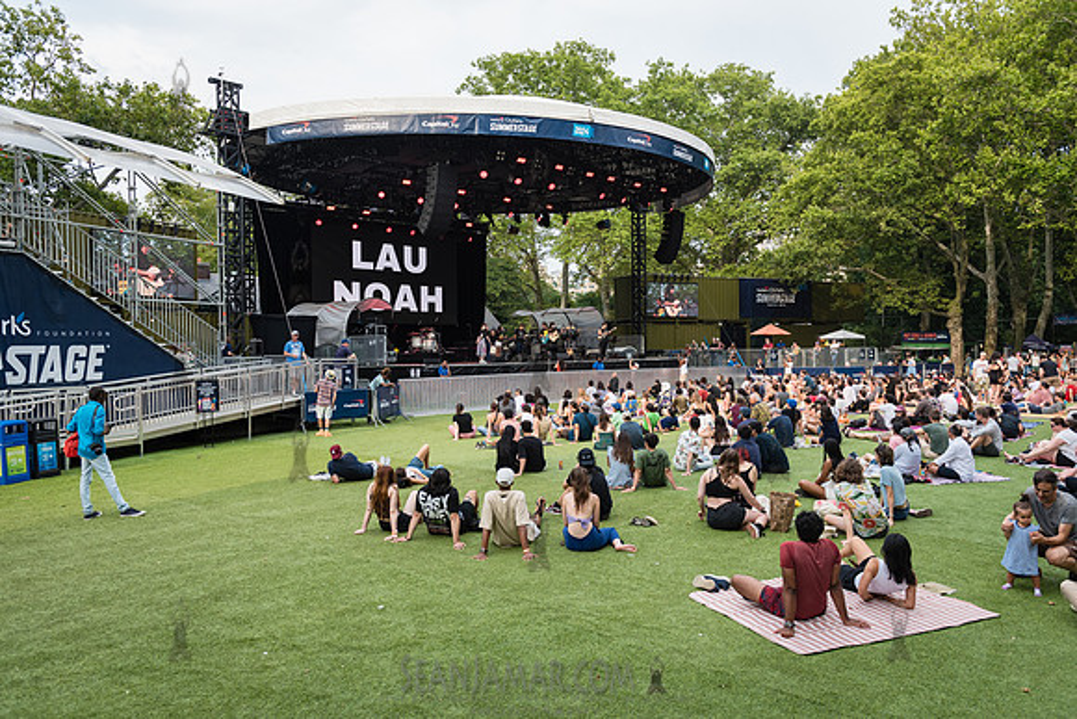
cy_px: 360
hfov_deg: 67.1
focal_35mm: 27
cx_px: 538
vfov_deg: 47.7
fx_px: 812
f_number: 3.5
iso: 500
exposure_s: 1/800
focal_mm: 27
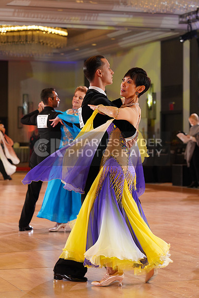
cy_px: 149
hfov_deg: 13.0
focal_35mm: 105
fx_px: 870
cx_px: 100
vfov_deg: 19.5
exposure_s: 1/160
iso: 1600
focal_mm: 105
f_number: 5
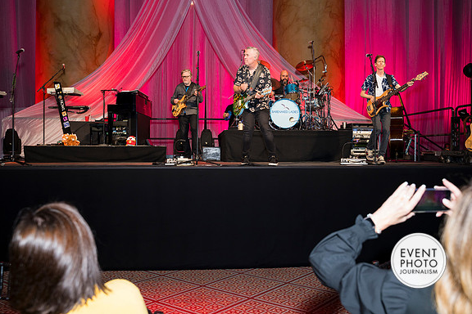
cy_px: 157
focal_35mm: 34
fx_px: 446
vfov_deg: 38.9
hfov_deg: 55.8
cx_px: 236
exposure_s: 1/100
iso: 800
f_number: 4
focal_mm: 32.5
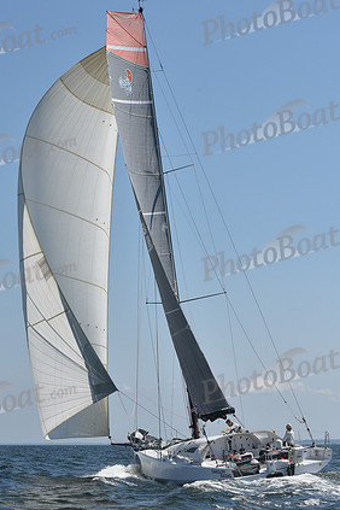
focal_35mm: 96
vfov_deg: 21.2
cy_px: 205
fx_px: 1360
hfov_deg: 14.2
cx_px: 139
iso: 320
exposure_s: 1/1250
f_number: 11
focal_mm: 70
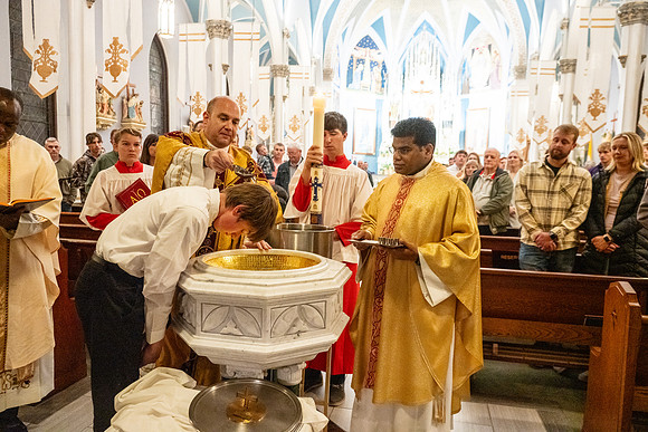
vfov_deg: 46.4
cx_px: 324
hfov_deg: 65.5
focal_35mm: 28
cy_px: 216
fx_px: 504
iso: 5000
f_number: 4.5
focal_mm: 28
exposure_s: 1/60
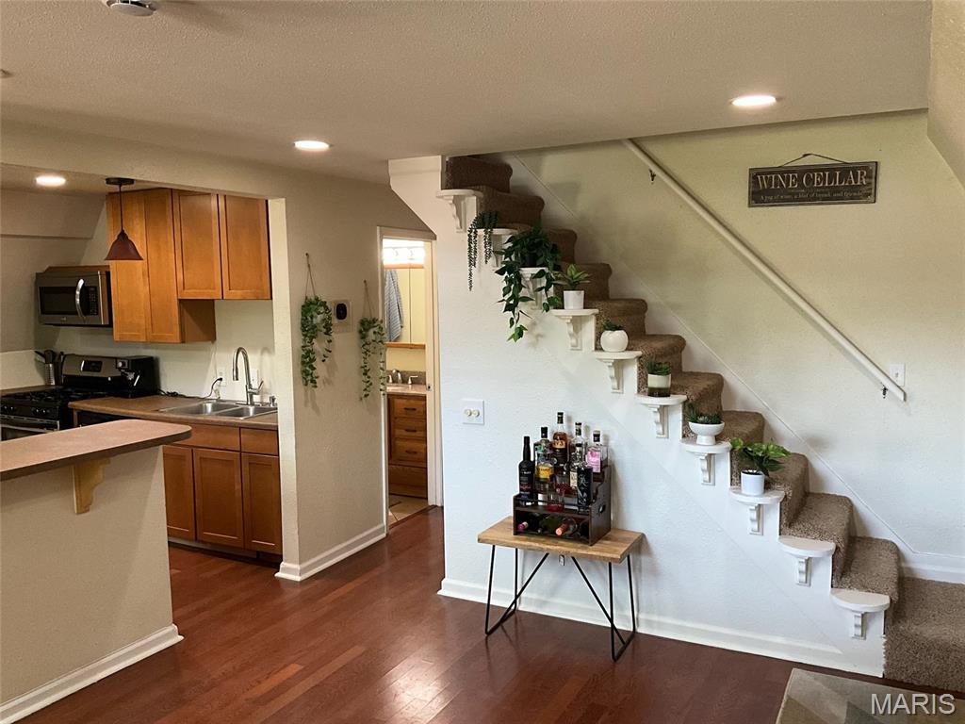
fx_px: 808
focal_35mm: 29
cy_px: 362
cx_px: 482
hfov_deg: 61.7
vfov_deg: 48.2
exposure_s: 1/60
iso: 160
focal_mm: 3
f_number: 1.8
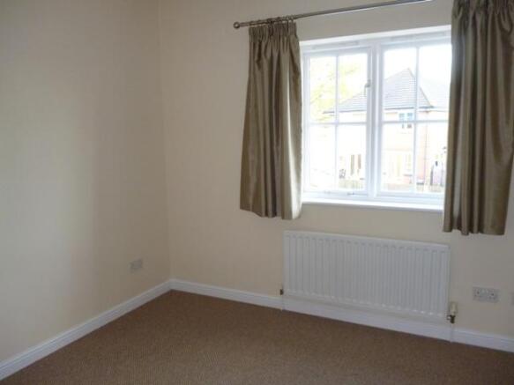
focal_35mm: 28
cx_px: 257
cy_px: 192
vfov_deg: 49.7
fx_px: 416
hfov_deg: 63.5
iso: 250
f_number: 3.1
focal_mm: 5
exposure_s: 1/60
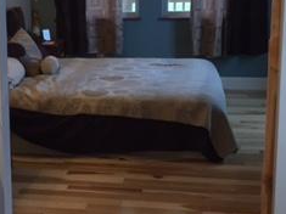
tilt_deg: -12.6
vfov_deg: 18.6
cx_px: 46
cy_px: 90
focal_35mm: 79
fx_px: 652
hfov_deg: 24.2
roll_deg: +0.2
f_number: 2.2
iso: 40
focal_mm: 4.15
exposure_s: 1/30
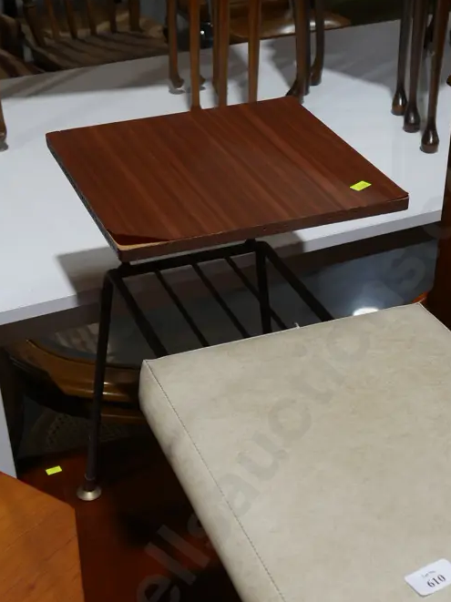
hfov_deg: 23.6
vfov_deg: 30.7
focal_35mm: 62
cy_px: 450
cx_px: 266
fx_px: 1078
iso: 200
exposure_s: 1/60
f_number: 4.4
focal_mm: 20
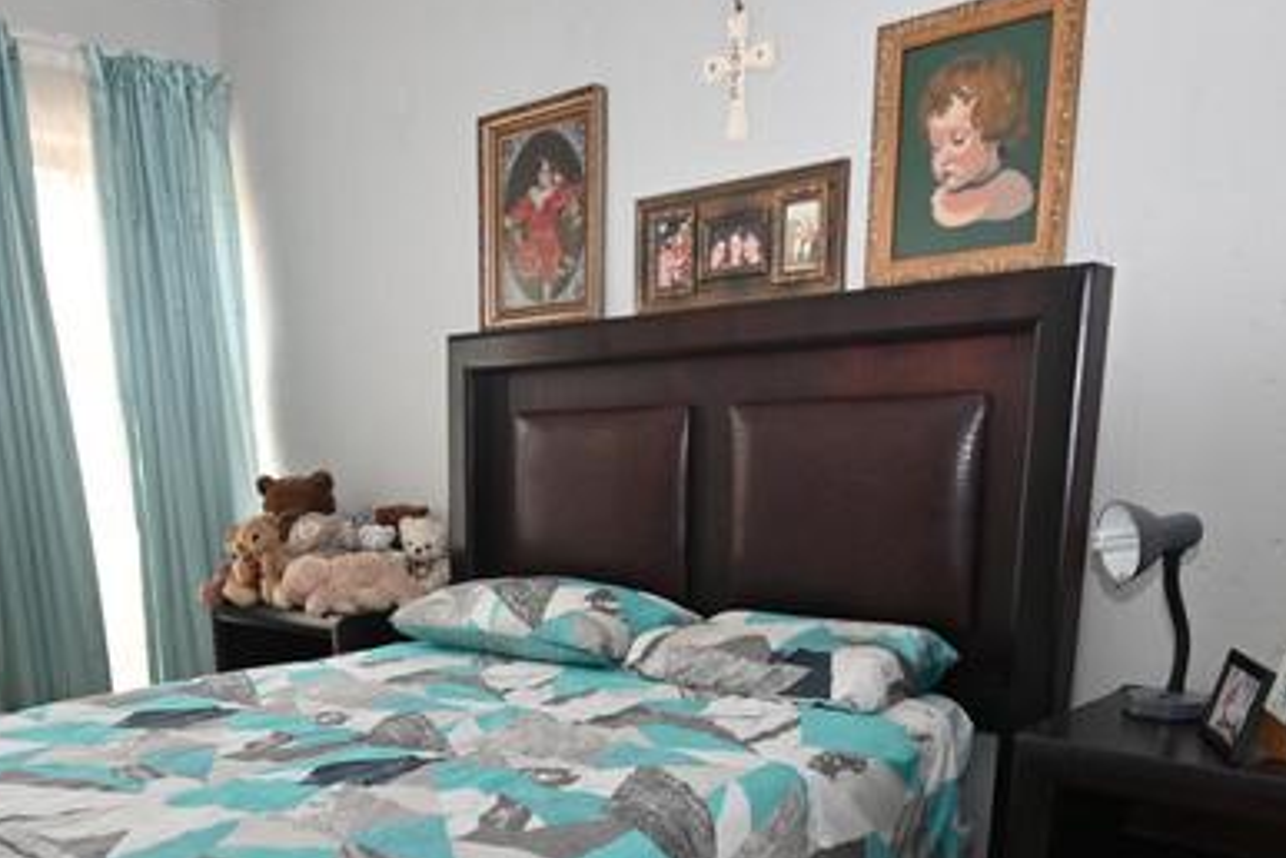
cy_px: 760
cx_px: 585
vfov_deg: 39.5
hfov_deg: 60.2
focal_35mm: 31
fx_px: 1107
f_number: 4.5
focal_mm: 10
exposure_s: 1/60
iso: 200
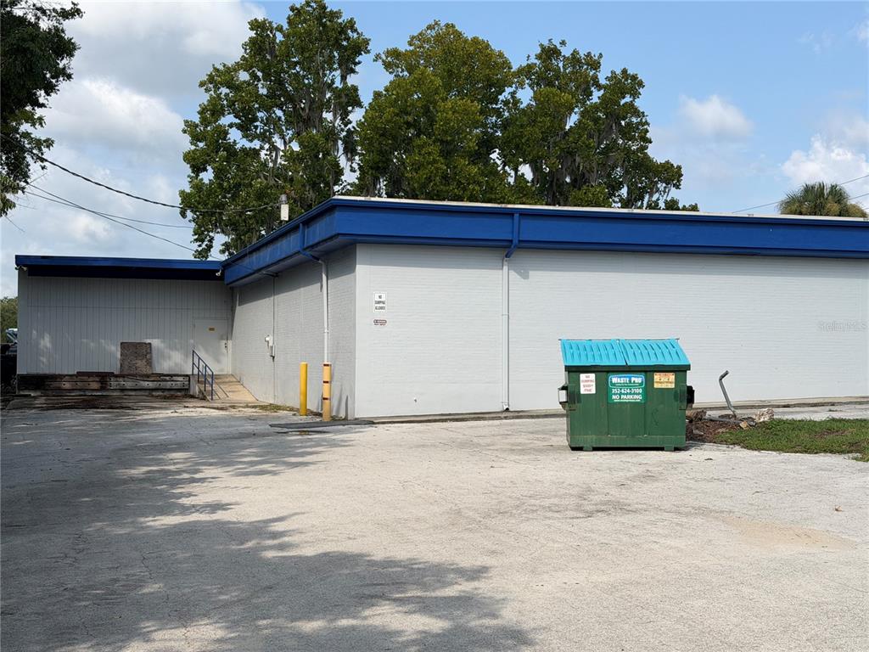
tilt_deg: +0.2
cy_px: 326
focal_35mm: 48
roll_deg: +0.0
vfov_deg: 30.3
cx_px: 434
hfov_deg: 39.7
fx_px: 1205
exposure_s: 1/6024
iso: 64
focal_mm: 6.76
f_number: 1.78
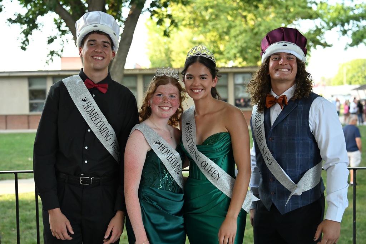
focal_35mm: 42
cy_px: 122
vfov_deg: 31.9
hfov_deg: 46.4
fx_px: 427
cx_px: 183
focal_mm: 42
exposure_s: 1/3200
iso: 5600
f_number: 2.8
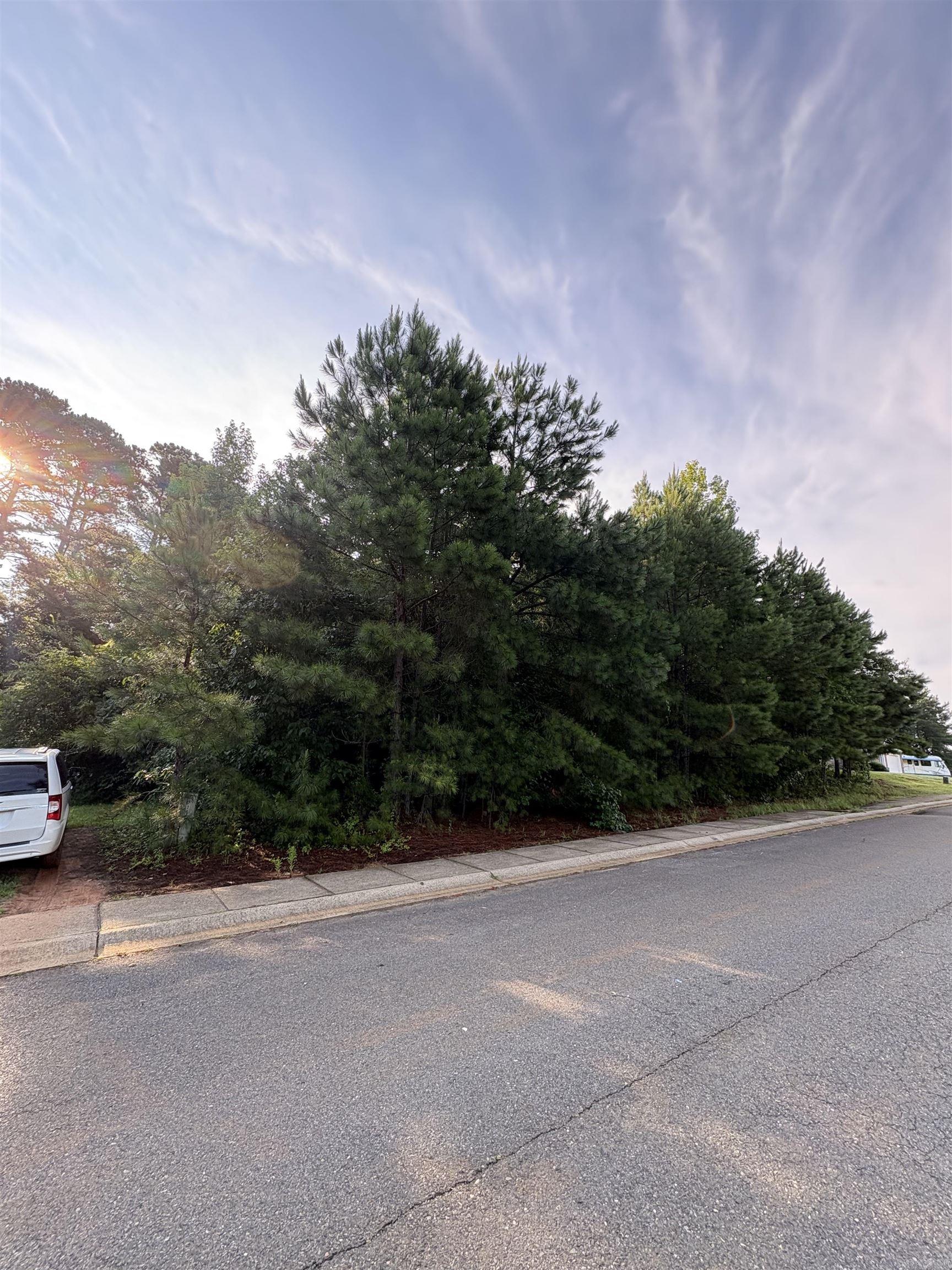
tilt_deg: +18.4
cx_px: 476
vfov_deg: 102.1
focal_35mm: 14
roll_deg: -3.2
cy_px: 635
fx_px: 513
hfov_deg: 85.7
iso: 64
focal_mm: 2.22
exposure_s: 1/218
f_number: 2.2
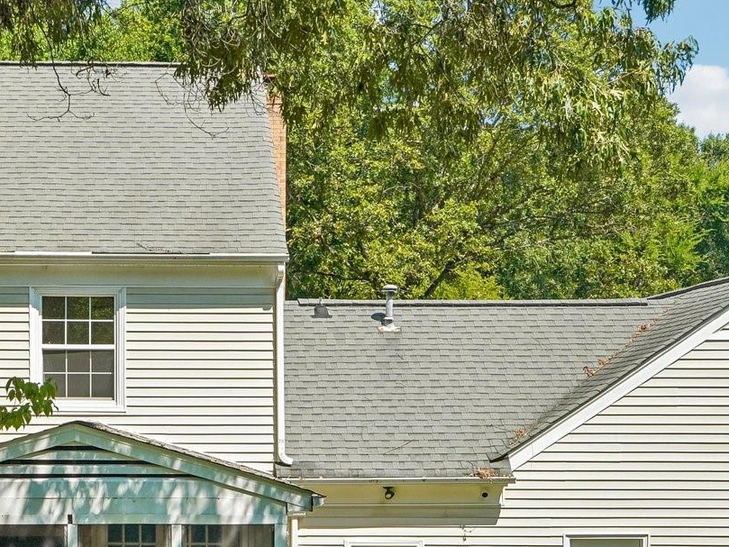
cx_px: 198
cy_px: 441
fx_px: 1538
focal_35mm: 73
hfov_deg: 26.4
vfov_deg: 19.9
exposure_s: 1/90
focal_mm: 20
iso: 100
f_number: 8
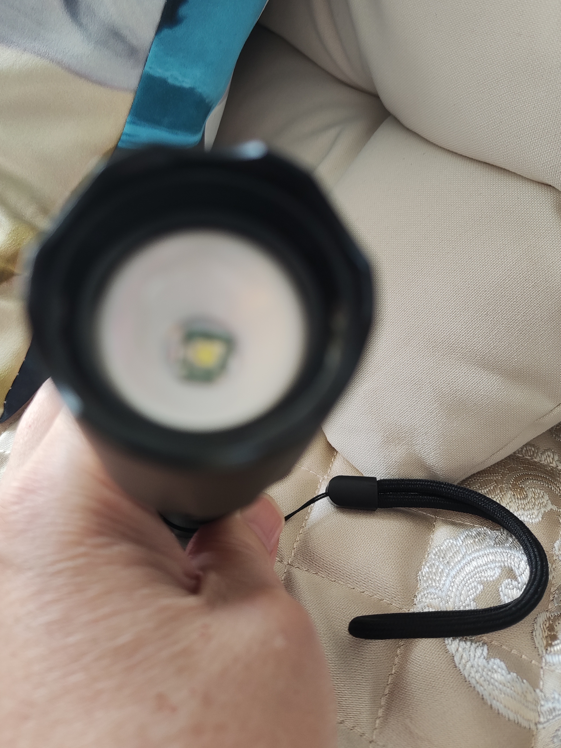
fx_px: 670
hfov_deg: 45.2
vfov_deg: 58.0
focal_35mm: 31
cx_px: 231
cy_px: 310
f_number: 1.79
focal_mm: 4.74
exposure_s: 1/50
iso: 76
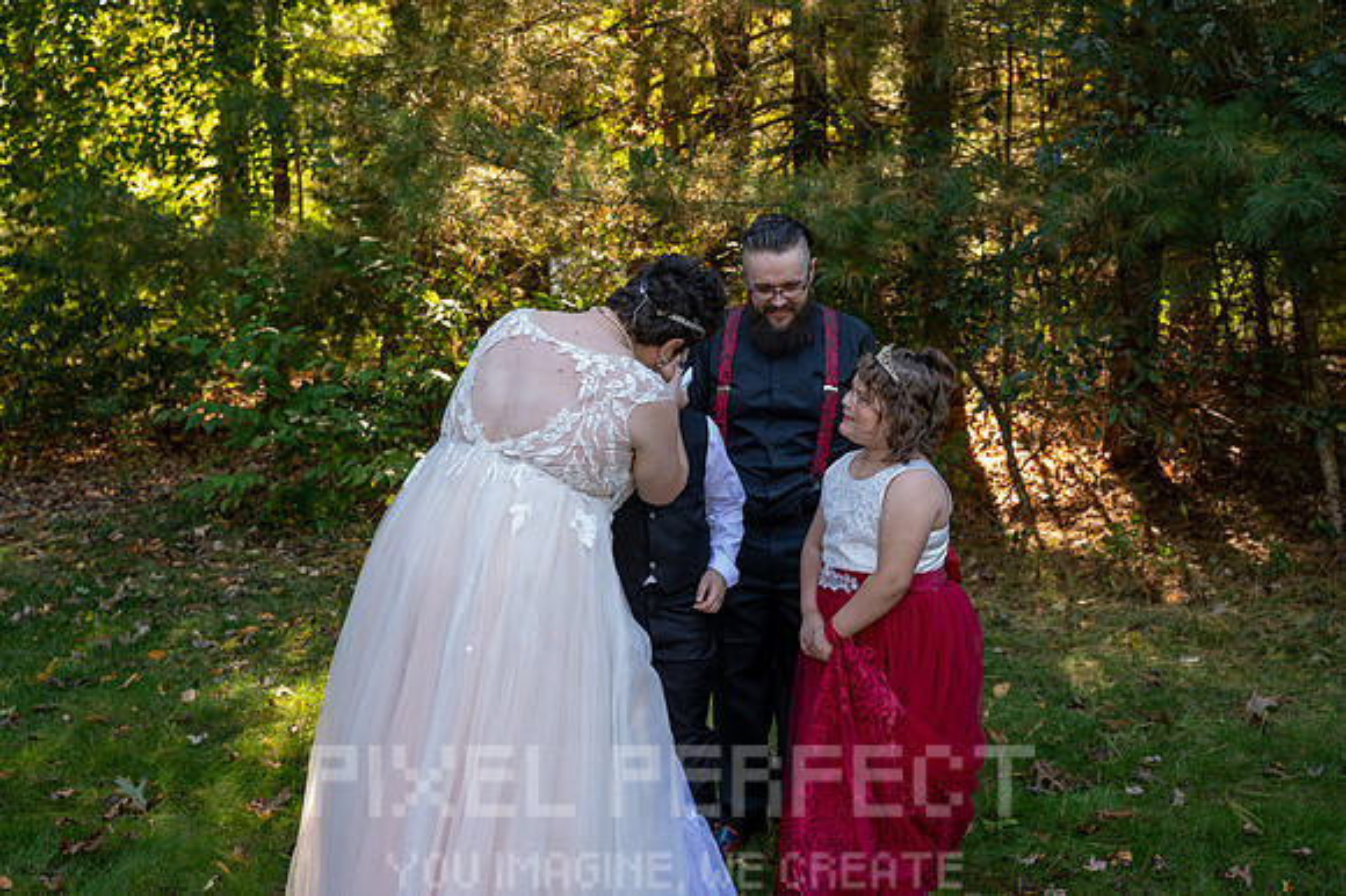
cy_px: 448
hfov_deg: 42.8
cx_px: 673
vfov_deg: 29.2
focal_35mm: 46
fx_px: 1719
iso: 720
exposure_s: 1/200
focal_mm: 46
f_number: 4.5
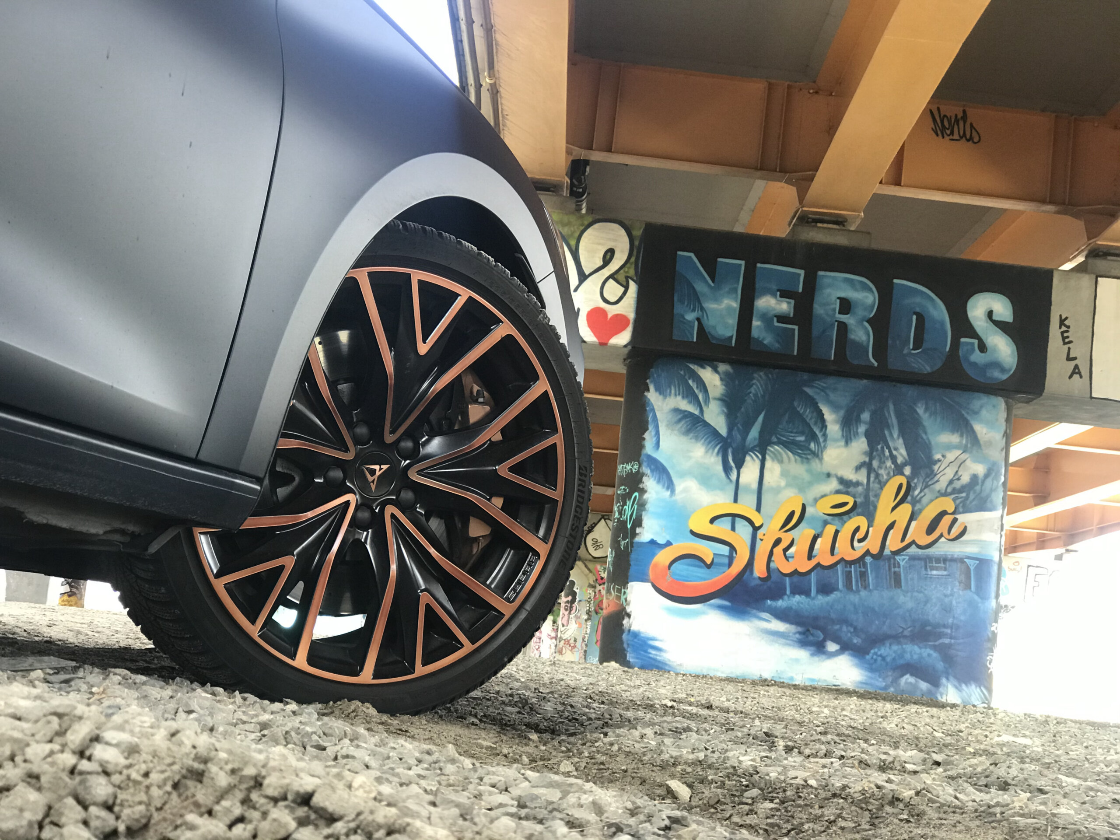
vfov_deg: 25.7
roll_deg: -5.4
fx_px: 1844
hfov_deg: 33.8
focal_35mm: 57
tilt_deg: +7.9
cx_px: 560
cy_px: 420
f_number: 2.8
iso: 125
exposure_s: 1/93
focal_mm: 6.6
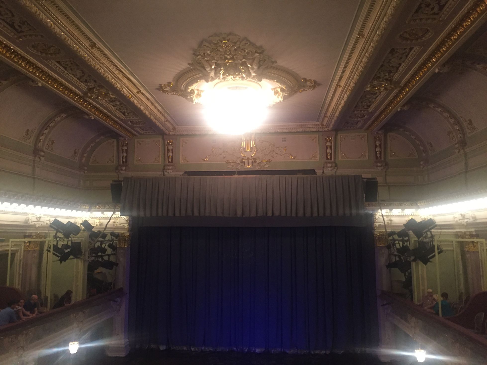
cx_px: 244
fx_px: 408
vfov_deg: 48.2
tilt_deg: +7.9
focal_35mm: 29
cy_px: 182
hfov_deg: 61.7
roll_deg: -2.1
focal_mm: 4.15
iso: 250
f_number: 2.2
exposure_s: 1/33
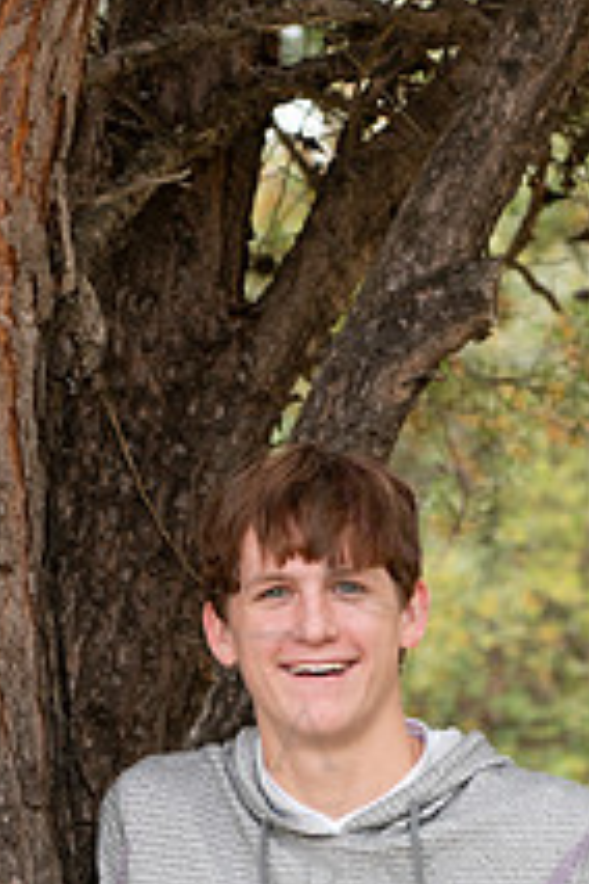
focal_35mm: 182
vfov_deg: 11.2
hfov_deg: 7.5
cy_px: 884
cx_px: 423
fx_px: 4466
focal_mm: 86
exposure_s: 1/400
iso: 800
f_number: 6.3
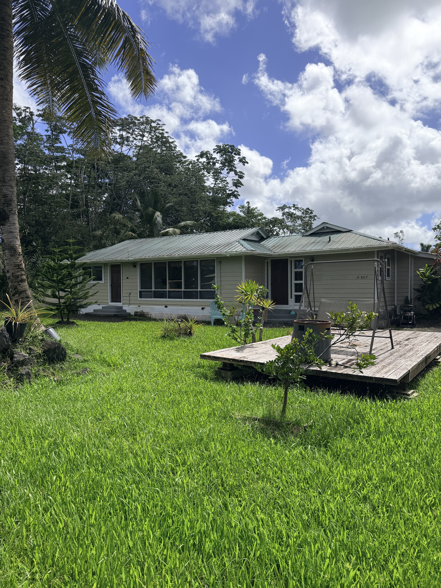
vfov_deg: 71.6
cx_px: 220
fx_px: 408
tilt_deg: -1.3
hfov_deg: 56.8
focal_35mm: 24
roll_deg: -0.1
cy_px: 294
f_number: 1.78
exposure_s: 1/8130
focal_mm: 6.76
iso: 100
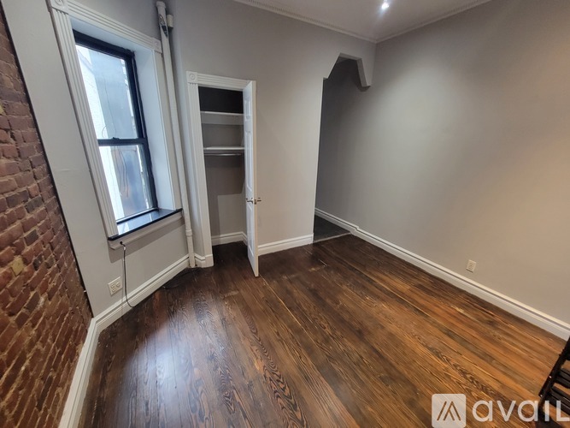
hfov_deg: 106.2
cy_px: 214
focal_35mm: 13
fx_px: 214
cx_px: 285
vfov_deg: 89.9
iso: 400
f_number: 2.2
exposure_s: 1/30
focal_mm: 2.2
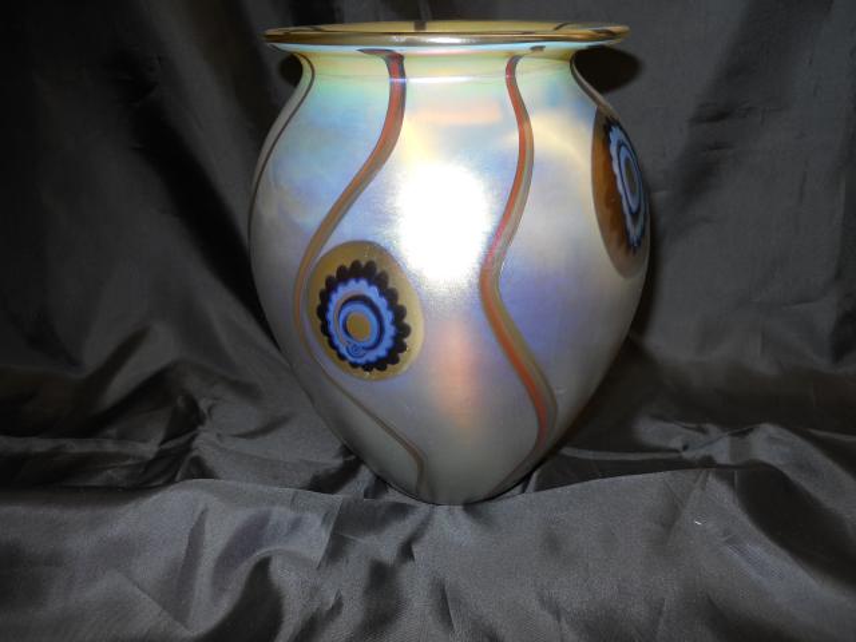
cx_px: 428
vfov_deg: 49.7
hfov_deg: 63.4
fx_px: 692
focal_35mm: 28
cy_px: 321
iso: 80
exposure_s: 1/25
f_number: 2.7
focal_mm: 5
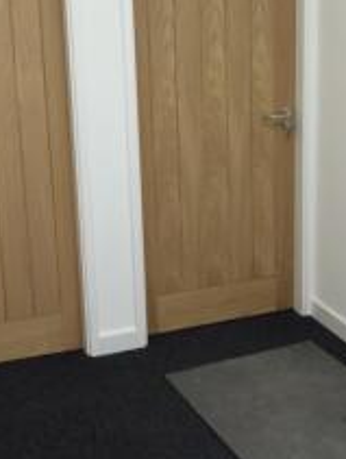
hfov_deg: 23.6
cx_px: 122
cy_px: 156
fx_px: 824
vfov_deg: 30.9
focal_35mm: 62
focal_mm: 4.12
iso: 100
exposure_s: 1/33
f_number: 2.2
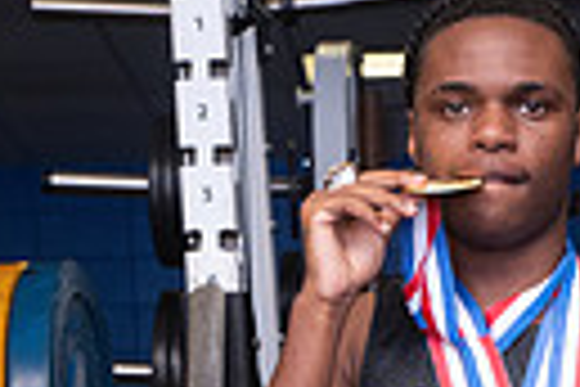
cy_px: 909
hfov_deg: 13.2
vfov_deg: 8.2
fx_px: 2481
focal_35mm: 154
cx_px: 535
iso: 500
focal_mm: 44
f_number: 6.3
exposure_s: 1/400
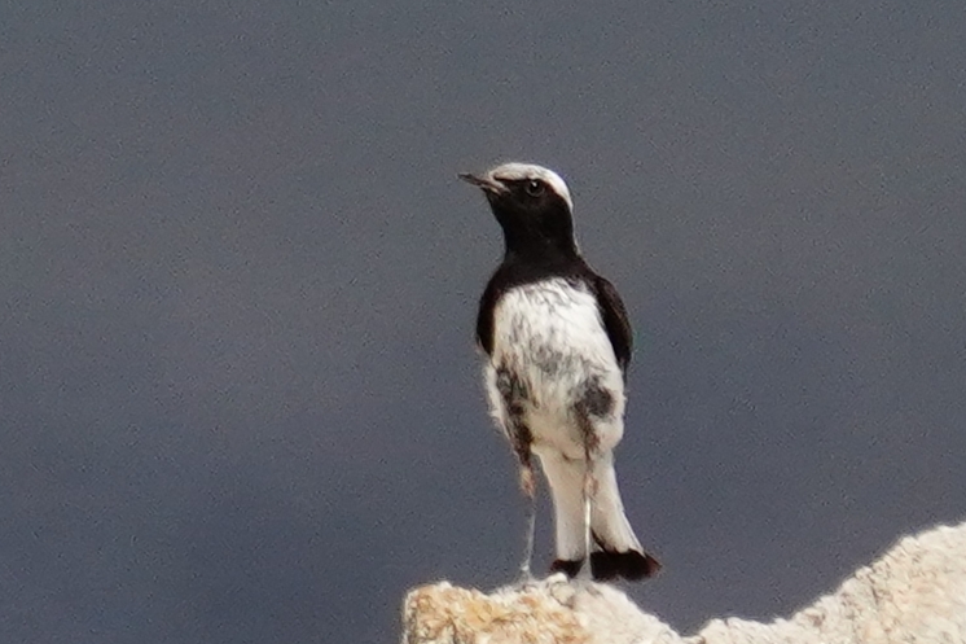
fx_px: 19422
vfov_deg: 1.9
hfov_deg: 2.8
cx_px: 392
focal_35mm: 724
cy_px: 341
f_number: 7.1
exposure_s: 1/2000
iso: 500
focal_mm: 600
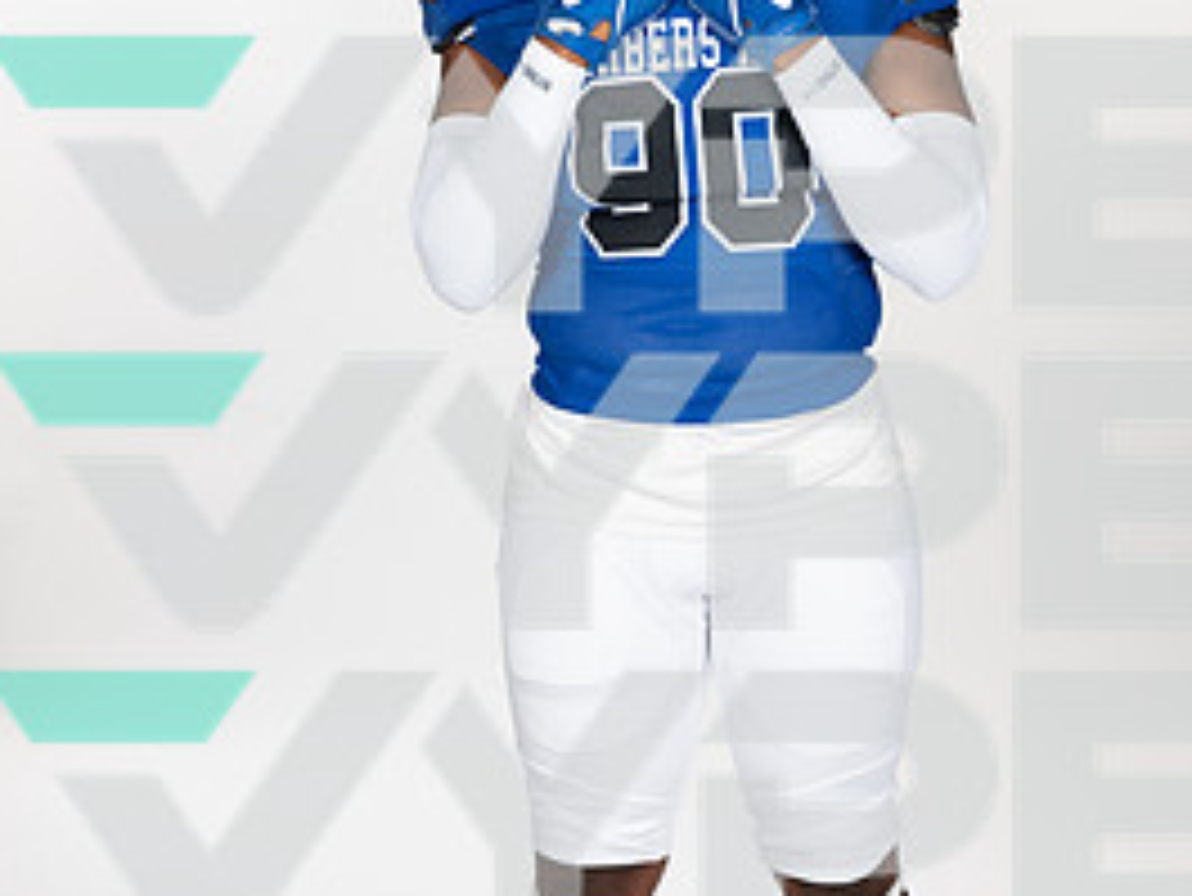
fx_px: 3652
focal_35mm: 106
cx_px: 657
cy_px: 495
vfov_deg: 14.0
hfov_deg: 18.5
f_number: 7.1
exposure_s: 1/400
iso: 250
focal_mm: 65
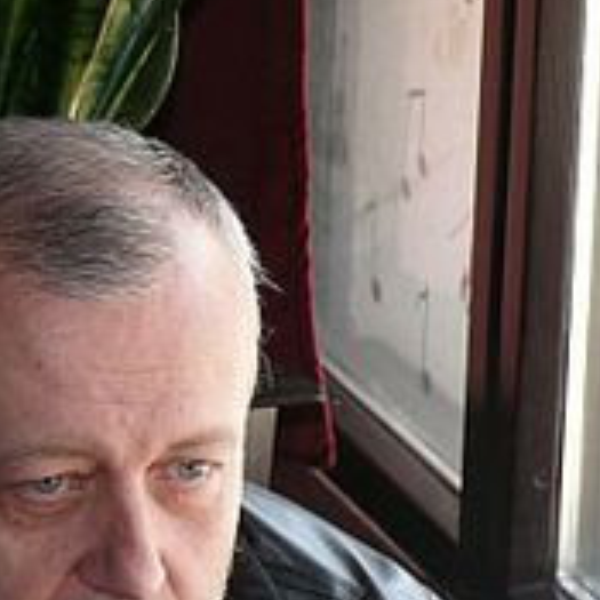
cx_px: 69
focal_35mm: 176
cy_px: 487
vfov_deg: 9.9
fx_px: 3451
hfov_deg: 9.9
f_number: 4
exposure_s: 1/80
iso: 100
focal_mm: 12.2
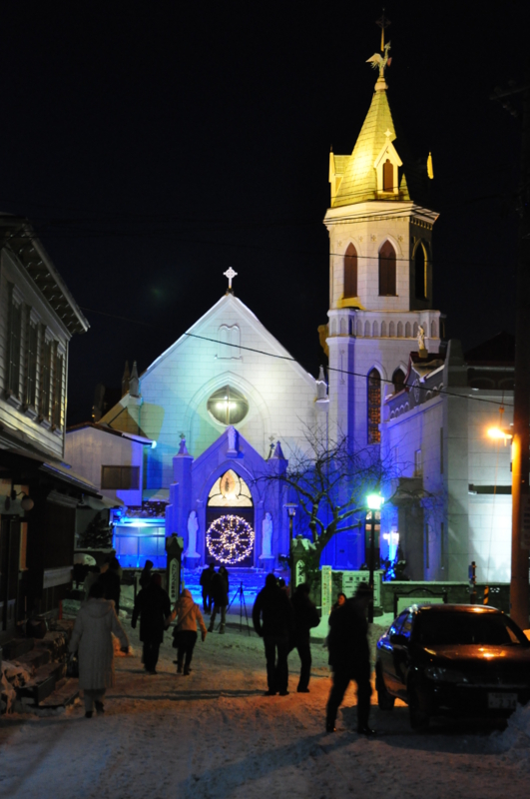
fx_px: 1262
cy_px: 400
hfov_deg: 23.7
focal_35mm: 57
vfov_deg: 35.1
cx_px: 265
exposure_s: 1/13
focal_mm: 38
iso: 2000
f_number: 4.2
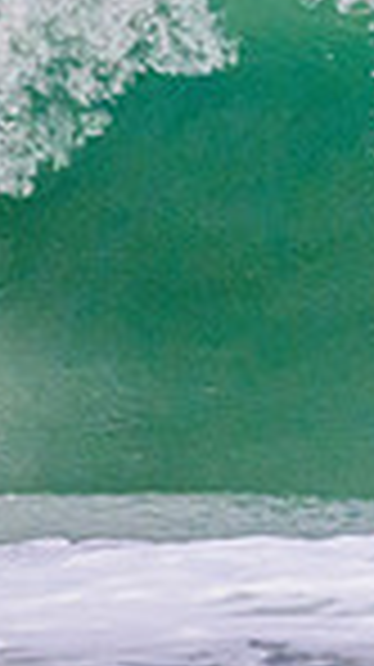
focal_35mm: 2624
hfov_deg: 0.5
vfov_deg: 0.8
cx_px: 1280
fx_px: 46368
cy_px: -146
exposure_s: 1/2000
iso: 4500
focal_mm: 610
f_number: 11
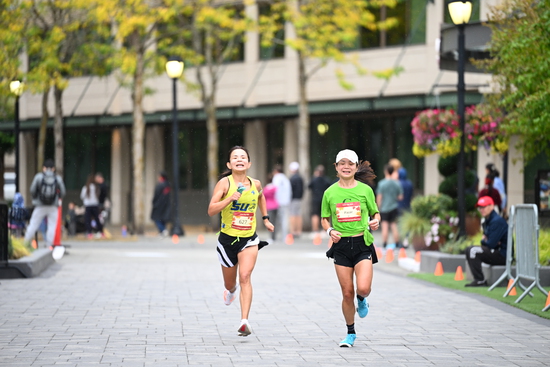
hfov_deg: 10.3
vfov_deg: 6.9
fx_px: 3056
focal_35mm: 200
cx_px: 275
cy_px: 184
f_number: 2.8
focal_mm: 200
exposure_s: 1/1250
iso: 1250
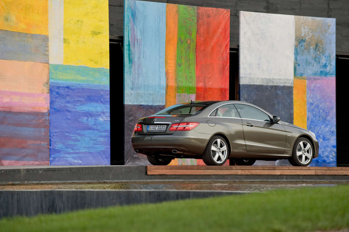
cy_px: 116
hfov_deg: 10.3
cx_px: 174
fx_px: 1937
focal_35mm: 200
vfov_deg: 6.9
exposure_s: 1/160
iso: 200
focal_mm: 200
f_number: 4
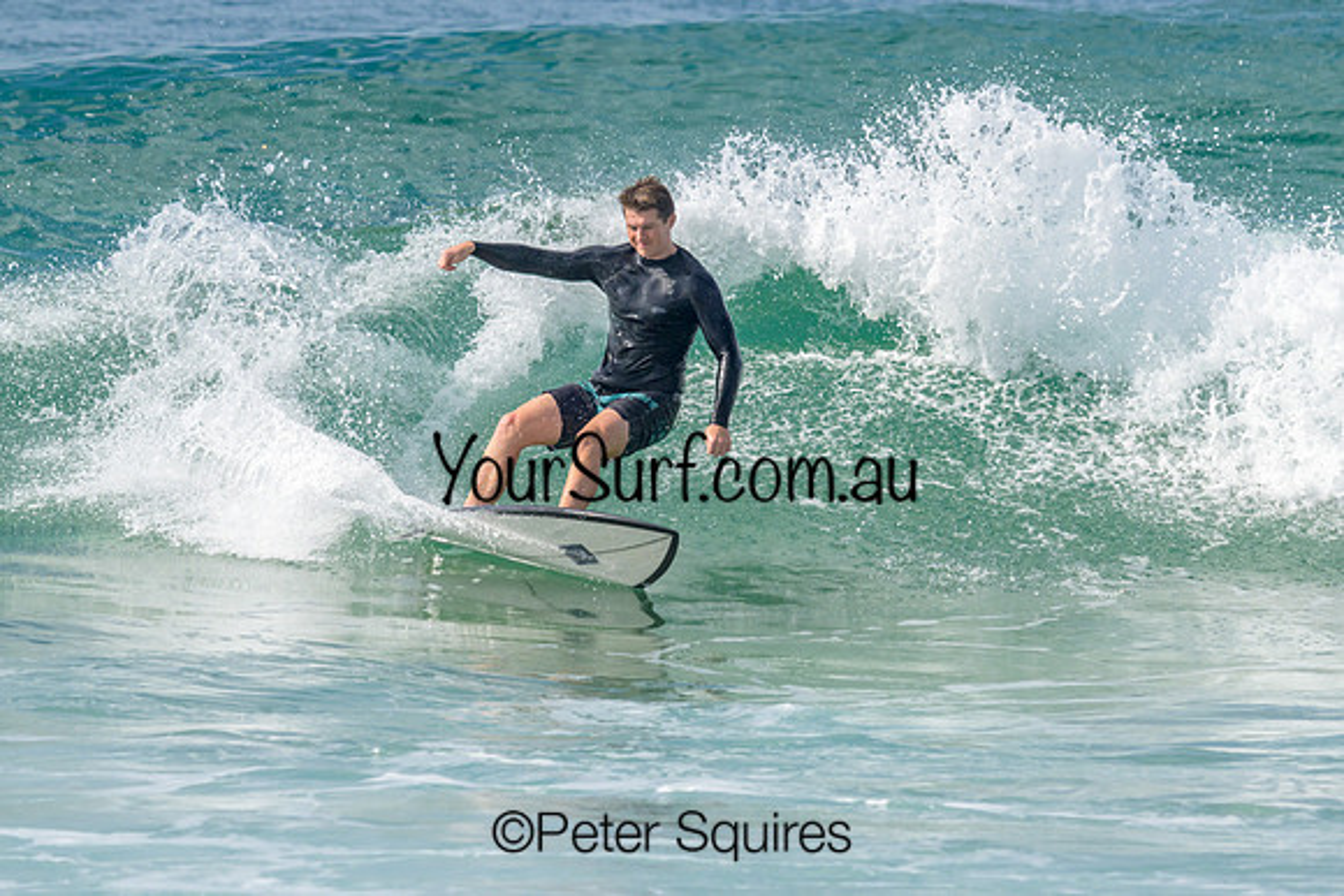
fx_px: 21800
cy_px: 273
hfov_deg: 3.5
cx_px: 753
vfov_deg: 2.4
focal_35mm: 584
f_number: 10
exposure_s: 1/2000
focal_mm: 420
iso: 560
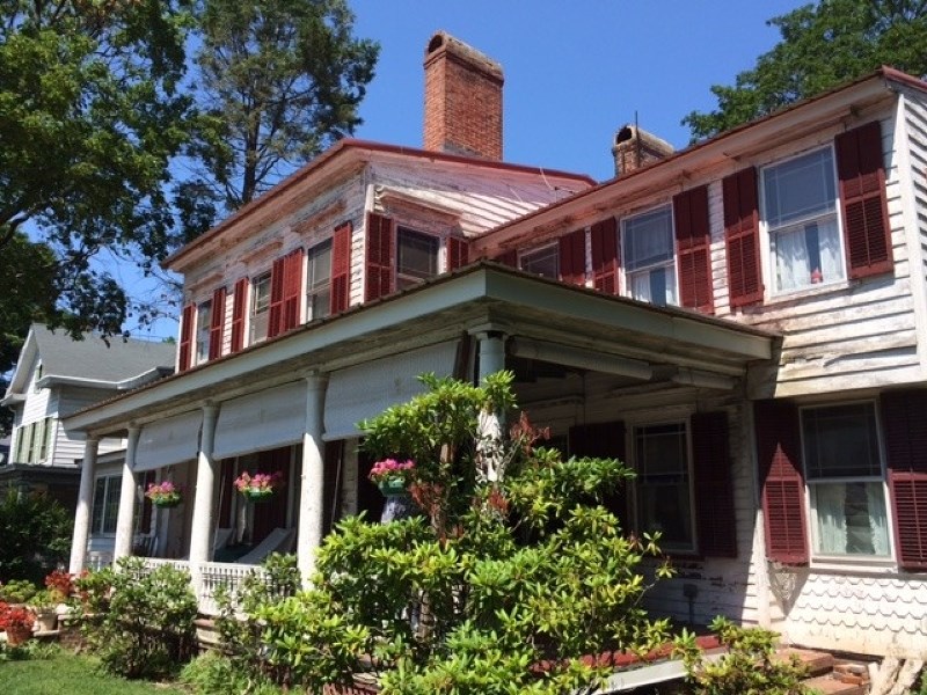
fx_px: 777
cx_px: 464
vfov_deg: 48.2
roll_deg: +0.0
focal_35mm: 29
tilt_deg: +12.4
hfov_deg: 61.7
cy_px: 348
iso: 32
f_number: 2.2
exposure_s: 1/1414
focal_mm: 4.15
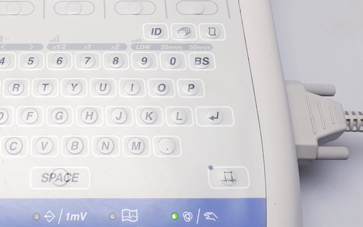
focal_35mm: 62
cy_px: 4
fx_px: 613
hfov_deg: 31.8
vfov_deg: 20.3
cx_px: 57
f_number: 2.4
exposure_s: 1/50
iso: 50
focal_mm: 4.3
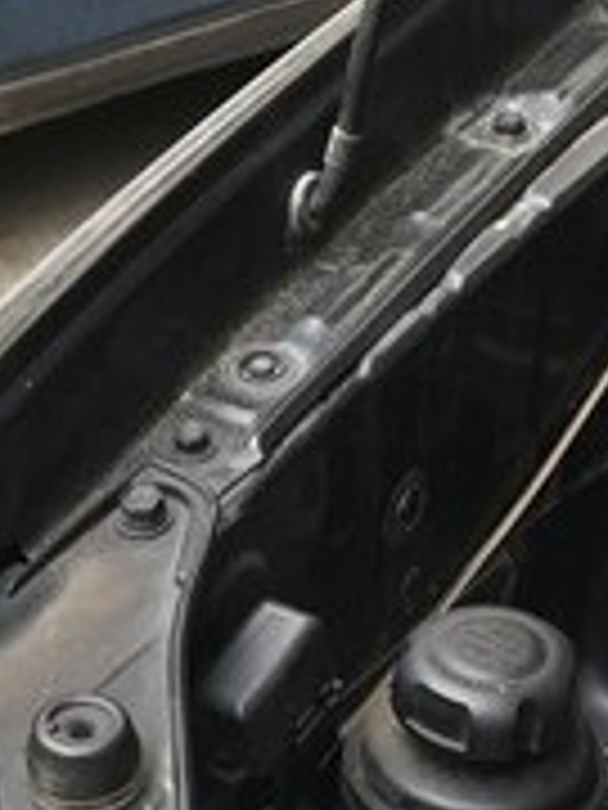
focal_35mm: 80
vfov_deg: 22.1
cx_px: 180
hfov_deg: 18.4
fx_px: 1874
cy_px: 1035
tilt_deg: -47.5
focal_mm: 4.15
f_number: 2.2
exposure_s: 1/100
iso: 40
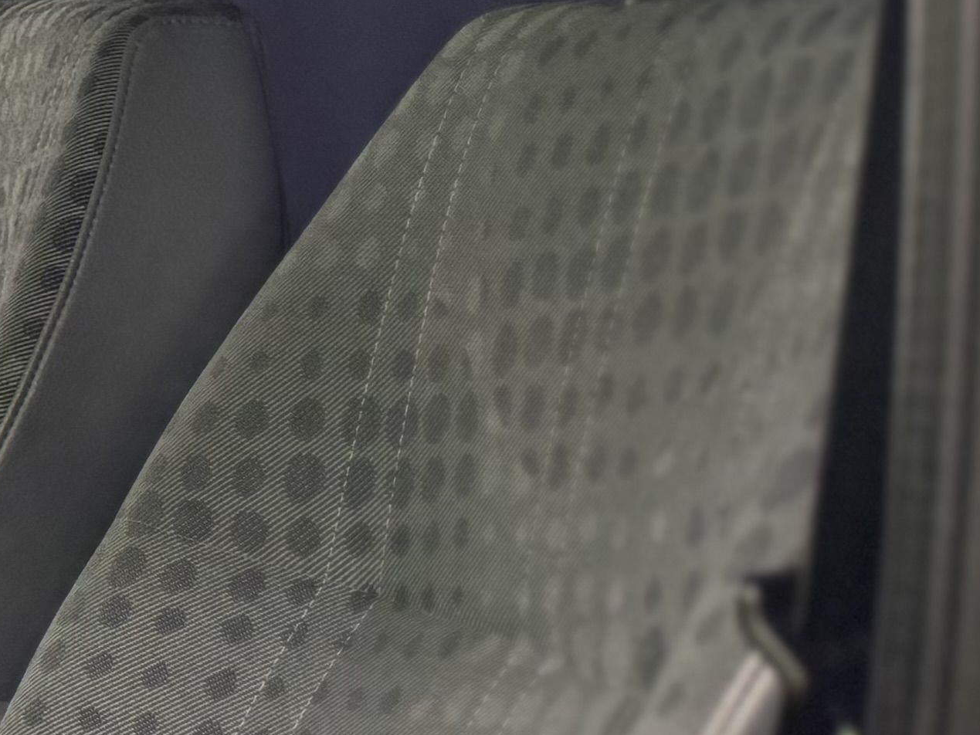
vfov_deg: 13.6
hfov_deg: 14.7
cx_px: -1041
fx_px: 3058
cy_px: 588
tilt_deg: -8.8
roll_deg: +2.1
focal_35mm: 108
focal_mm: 6.76
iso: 64
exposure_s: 1/100
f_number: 1.78
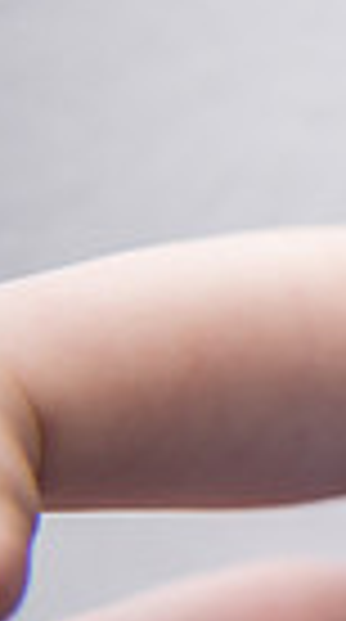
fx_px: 2101
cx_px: 1294
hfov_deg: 7.3
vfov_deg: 16.8
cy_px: 340
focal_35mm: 128
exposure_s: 1/125
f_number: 2.8
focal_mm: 29
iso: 100
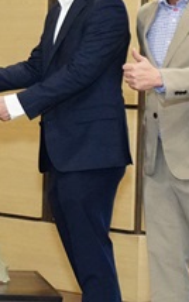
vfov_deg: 11.6
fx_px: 1490
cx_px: -189
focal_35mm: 181
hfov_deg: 7.0
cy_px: 127
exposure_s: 1/125
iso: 5000
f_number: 4
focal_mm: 32
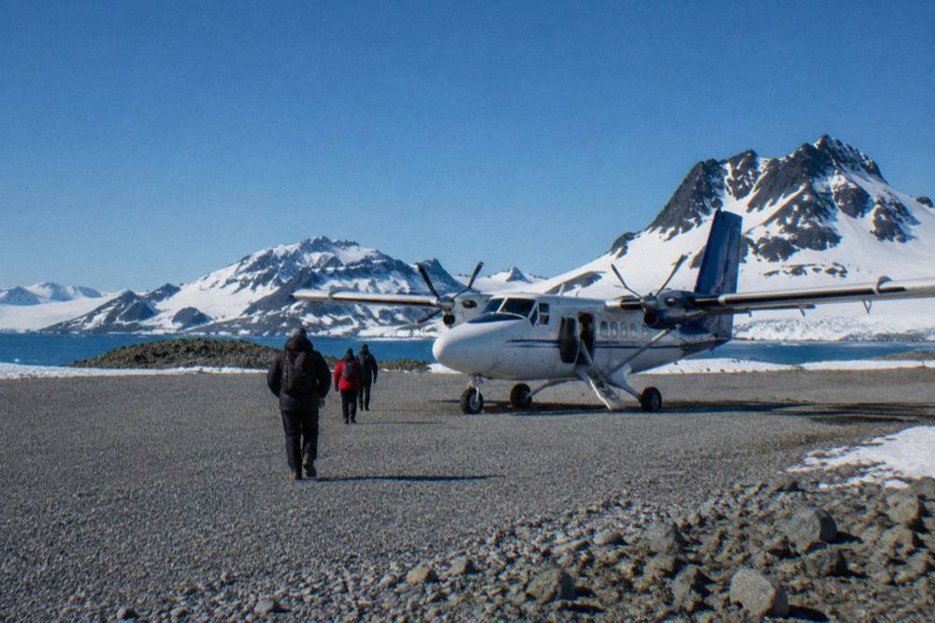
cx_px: 468
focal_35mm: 49
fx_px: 1272
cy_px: 312
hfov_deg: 40.4
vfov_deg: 27.5
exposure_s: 1/400
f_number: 8
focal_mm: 49
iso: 400
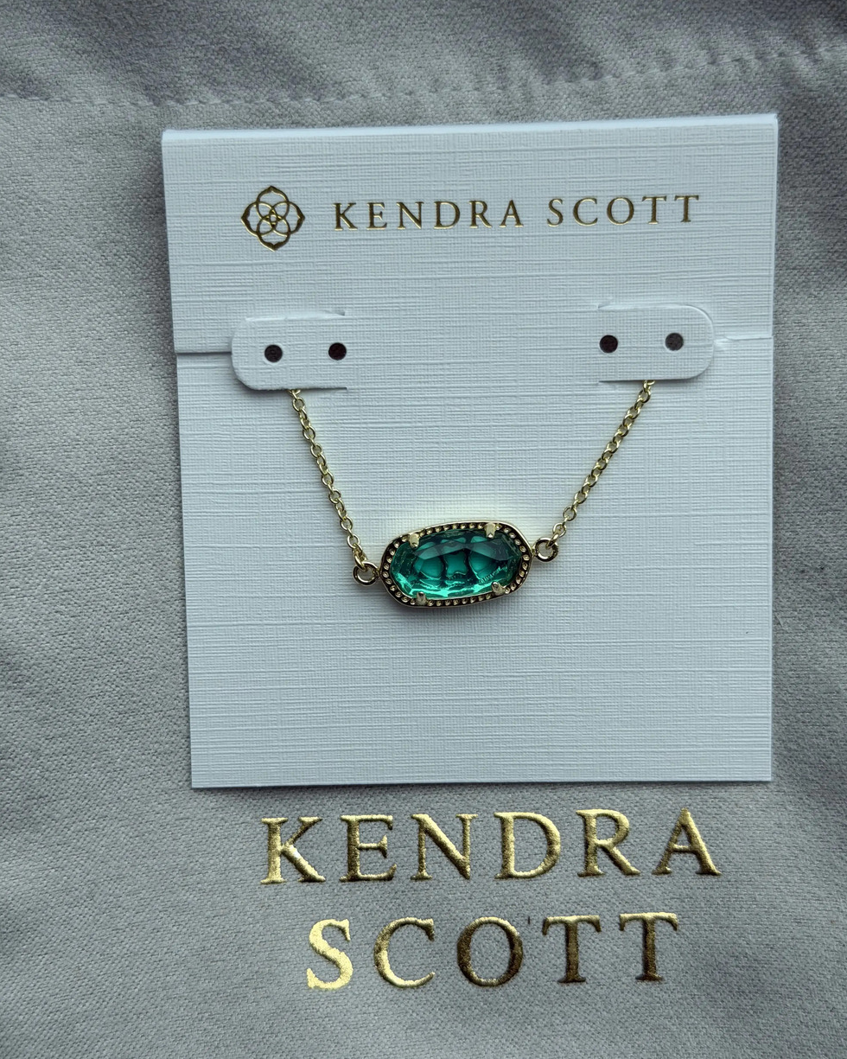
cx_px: 431
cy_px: 532
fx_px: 1598
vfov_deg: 36.7
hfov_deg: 29.7
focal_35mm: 51
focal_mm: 6.76
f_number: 1.78
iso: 64
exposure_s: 1/906
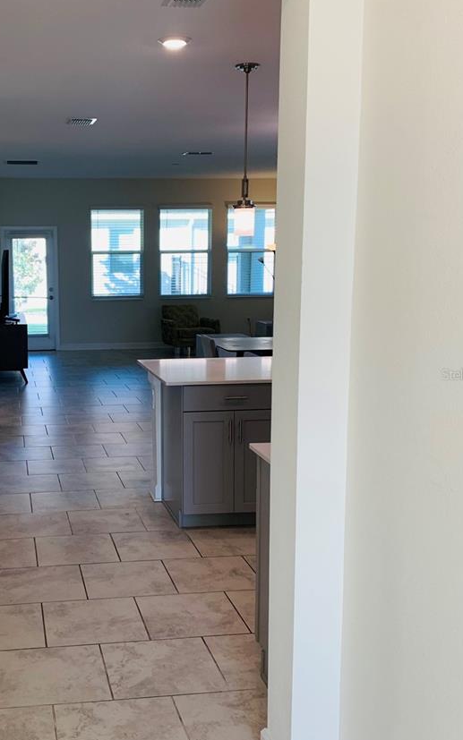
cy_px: 374
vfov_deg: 49.3
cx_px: 102
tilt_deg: -7.1
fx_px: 807
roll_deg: +0.8
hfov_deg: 31.3
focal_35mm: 40
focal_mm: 4.25
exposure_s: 1/120
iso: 50
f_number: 1.8
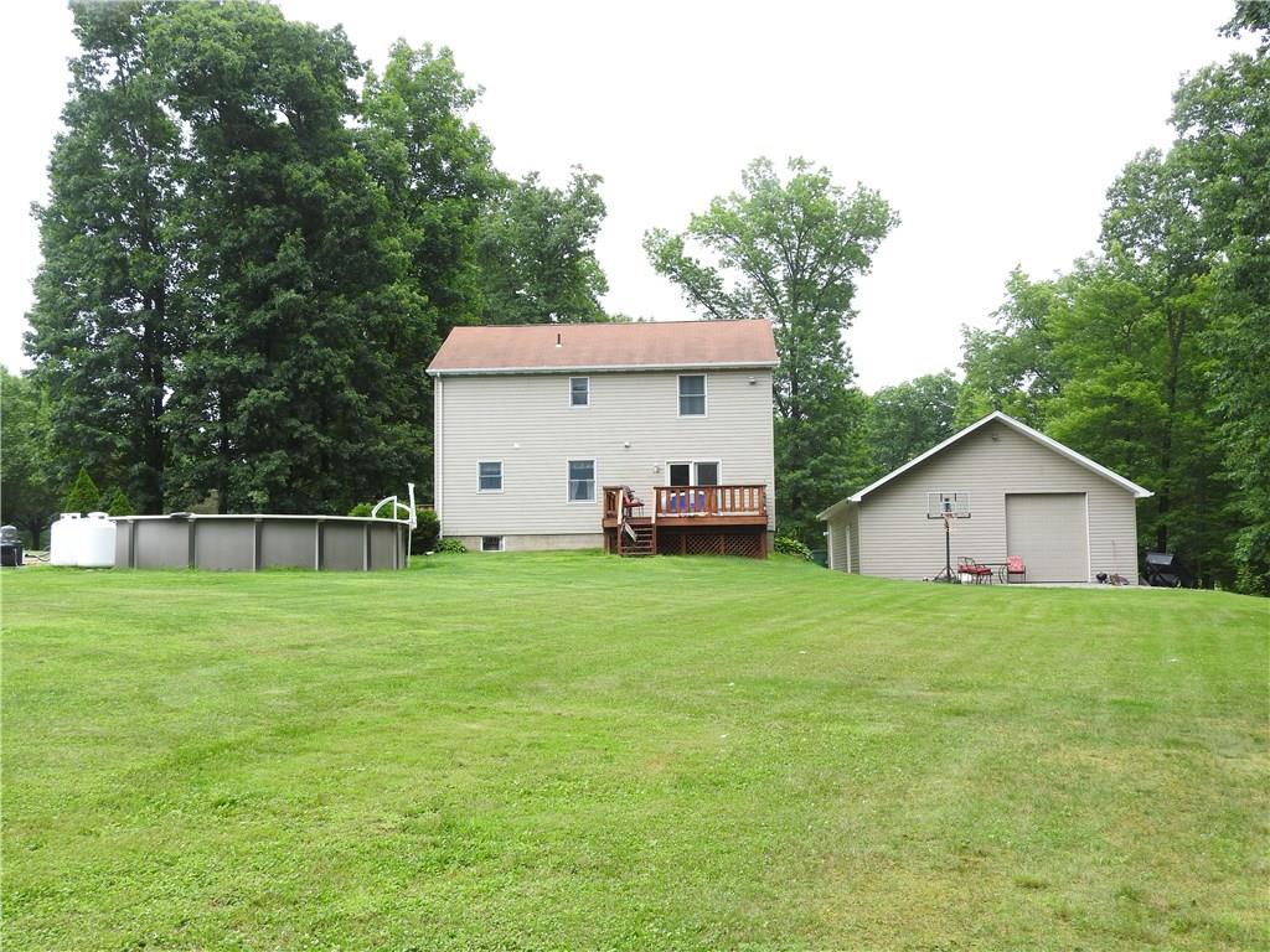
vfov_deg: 40.7
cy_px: 476
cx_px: 635
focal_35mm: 35
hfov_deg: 52.6
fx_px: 1284
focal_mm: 6.3
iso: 100
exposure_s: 1/200
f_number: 3.8
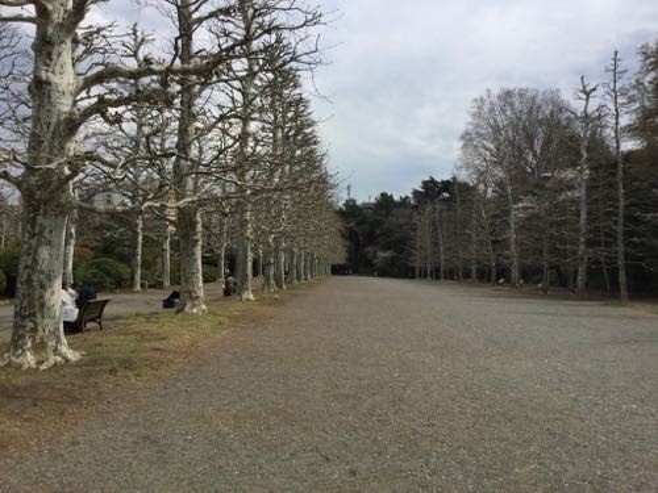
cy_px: 246
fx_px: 589
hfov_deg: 58.4
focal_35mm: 31
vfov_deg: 45.4
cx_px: 329
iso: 25
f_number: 2.4
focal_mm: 3.3
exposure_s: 1/2717
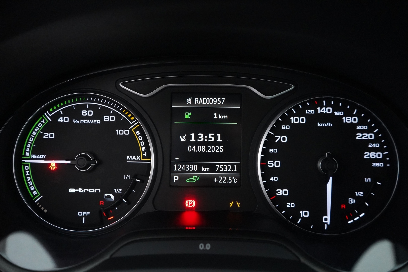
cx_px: 204
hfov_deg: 65.5
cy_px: 136
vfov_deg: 46.4
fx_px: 317
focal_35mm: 28
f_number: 4.5
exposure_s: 1/50
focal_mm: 28
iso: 12800
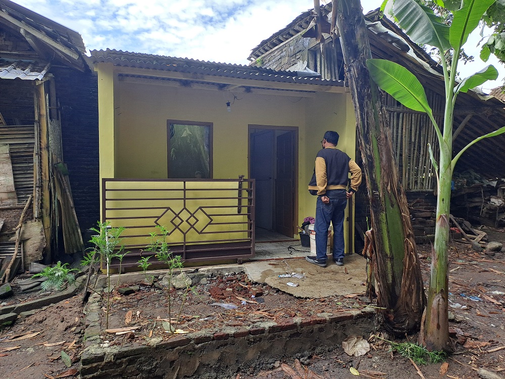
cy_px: 190
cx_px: 252
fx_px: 365
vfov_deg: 54.9
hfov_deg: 69.4
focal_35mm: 25
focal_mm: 4.65
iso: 32
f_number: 1.8
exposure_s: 1/280
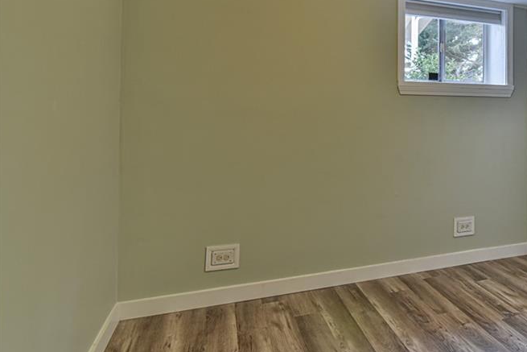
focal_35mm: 25
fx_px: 366
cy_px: 115
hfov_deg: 66.1
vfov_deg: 50.3
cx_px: 408
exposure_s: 1/100
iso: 1600
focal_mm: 16
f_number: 5
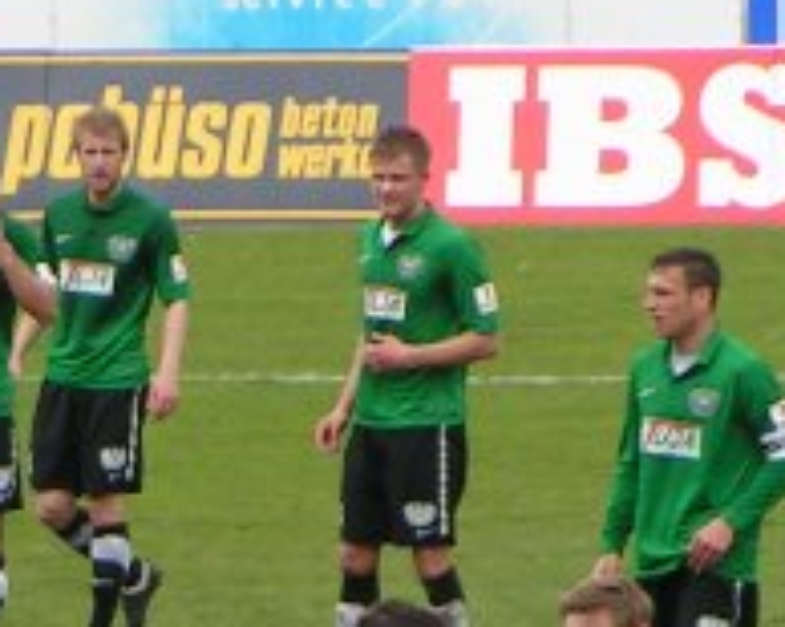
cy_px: 1092
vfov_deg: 2.3
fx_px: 15326
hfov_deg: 2.9
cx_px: -251
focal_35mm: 660
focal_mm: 25.1
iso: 50
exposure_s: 1/250
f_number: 5
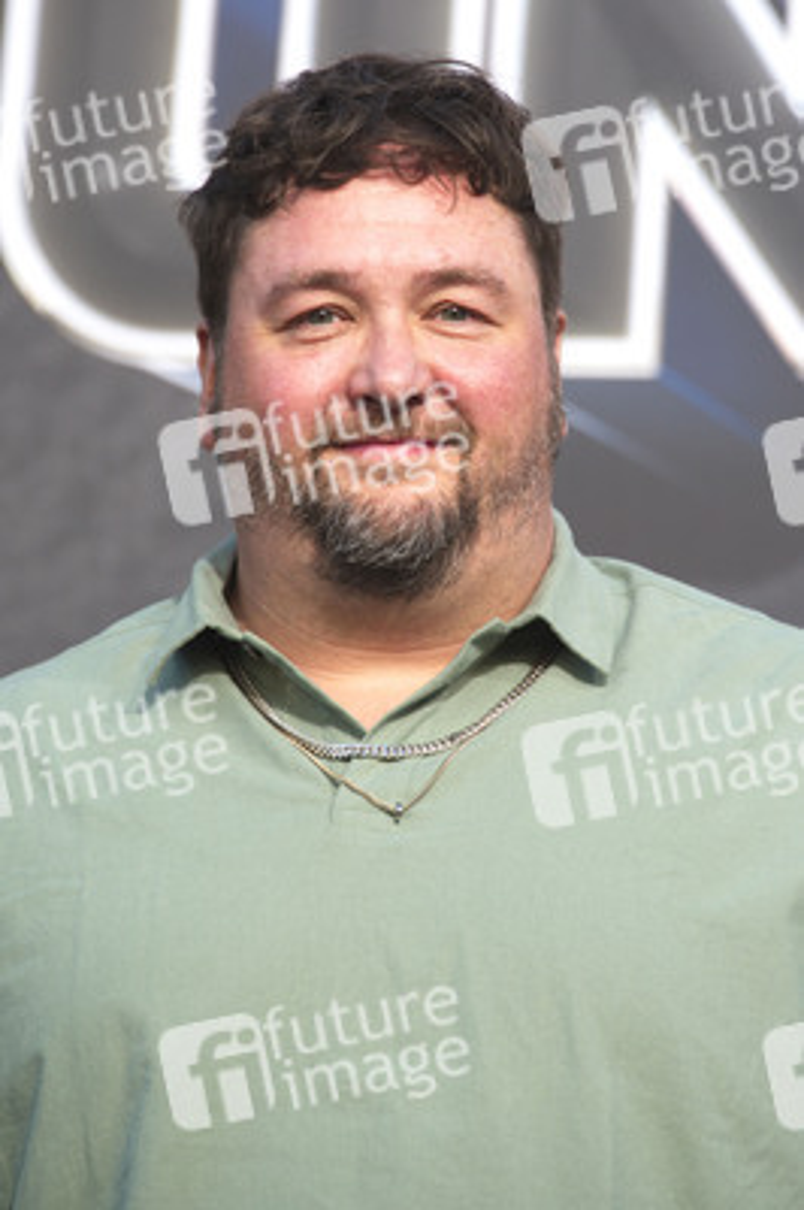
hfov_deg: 4.6
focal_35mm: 300
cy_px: 605
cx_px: 402
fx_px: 10067
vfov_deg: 6.9
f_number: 6.3
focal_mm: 300
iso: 320
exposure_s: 1/250
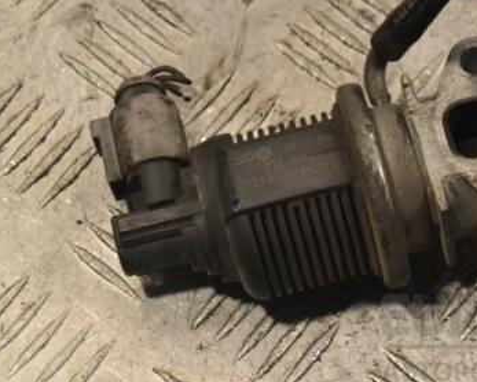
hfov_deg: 14.3
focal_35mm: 134
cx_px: 356
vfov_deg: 11.5
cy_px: 132
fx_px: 1890
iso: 3200
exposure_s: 1/400
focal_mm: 55
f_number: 10
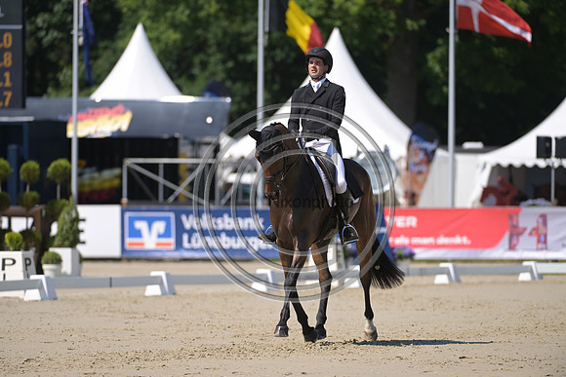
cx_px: 283
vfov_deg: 4.0
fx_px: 5347
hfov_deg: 6.1
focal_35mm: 340
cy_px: 188
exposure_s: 1/1250
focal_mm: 340
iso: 200
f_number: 5
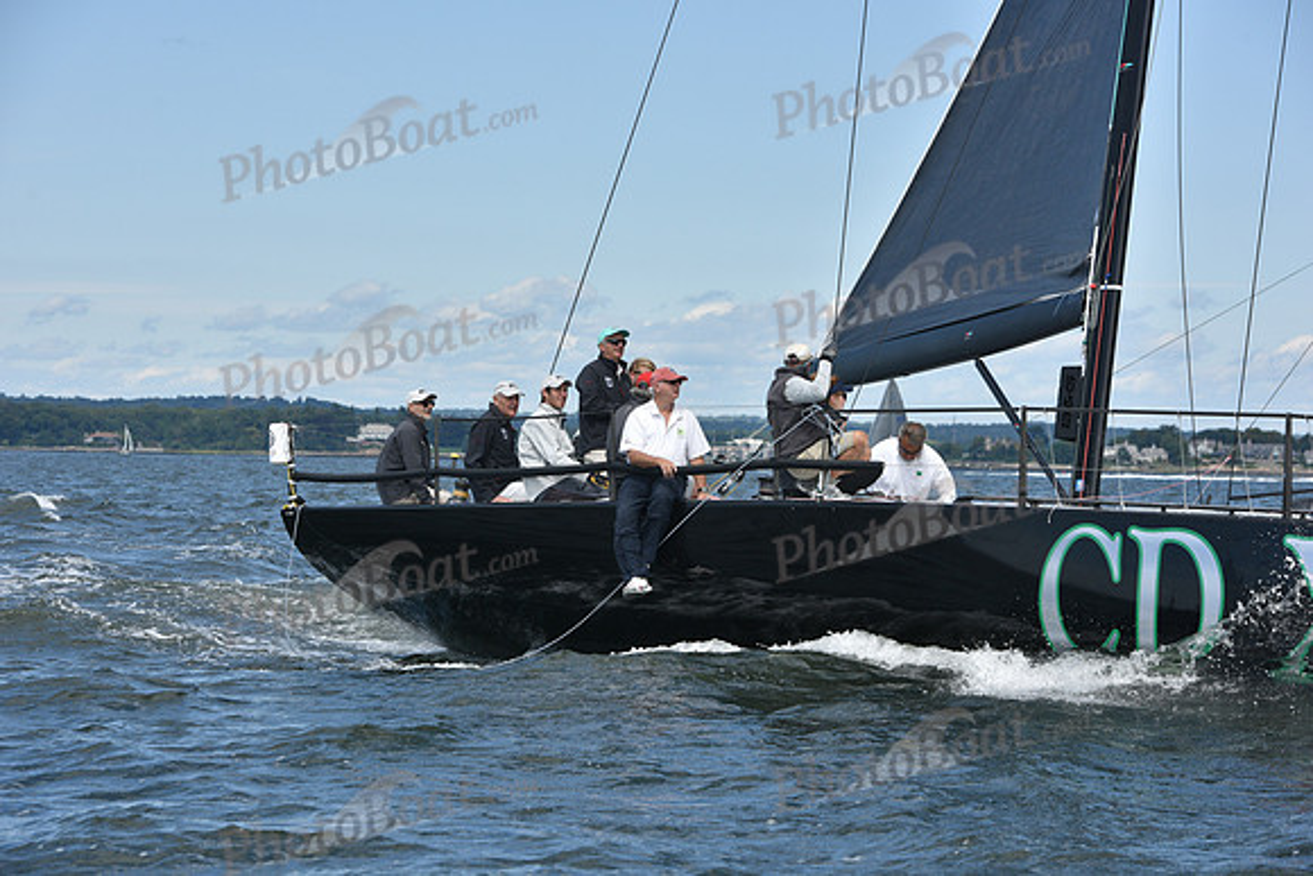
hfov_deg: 16.8
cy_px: 438
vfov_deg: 11.2
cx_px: 656
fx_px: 4450
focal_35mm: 122
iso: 320
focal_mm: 122
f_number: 9
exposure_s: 1/1000
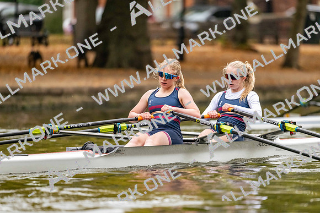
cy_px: 106
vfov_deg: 3.4
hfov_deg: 5.2
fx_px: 3556
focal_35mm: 400
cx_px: 160
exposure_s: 1/2000
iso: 4000
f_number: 4.5
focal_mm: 400
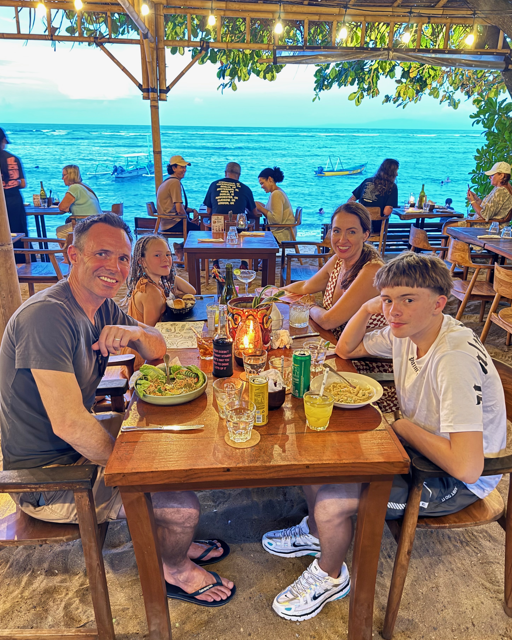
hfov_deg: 54.9
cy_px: 327
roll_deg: -1.6
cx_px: 259
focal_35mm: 26
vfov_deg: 66.0
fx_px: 493
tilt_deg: -21.6
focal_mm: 6.76
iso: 1000
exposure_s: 1/17
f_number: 1.78
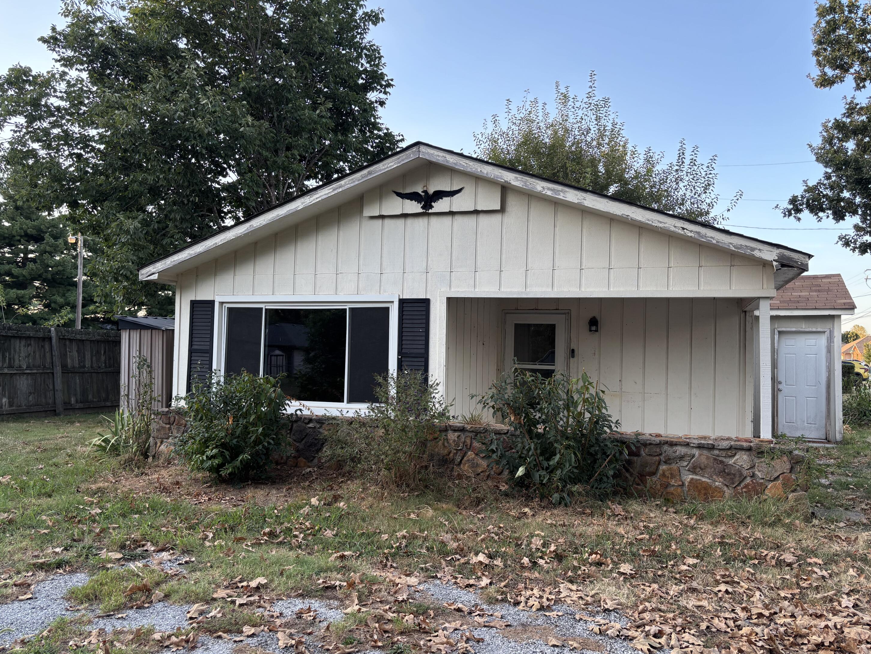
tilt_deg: +2.5
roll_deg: -1.4
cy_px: 324
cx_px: 441
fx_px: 679
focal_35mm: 27
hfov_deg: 65.3
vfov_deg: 51.4
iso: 50
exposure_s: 1/166
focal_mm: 5.96
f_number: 1.6
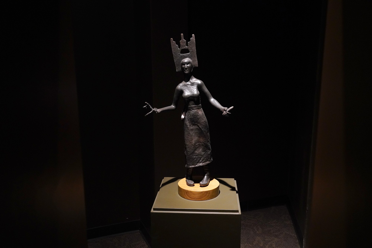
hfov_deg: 54.4
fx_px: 362
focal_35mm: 35
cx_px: 186
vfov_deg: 37.9
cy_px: 124
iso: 6400
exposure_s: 1/100
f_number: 5
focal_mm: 35
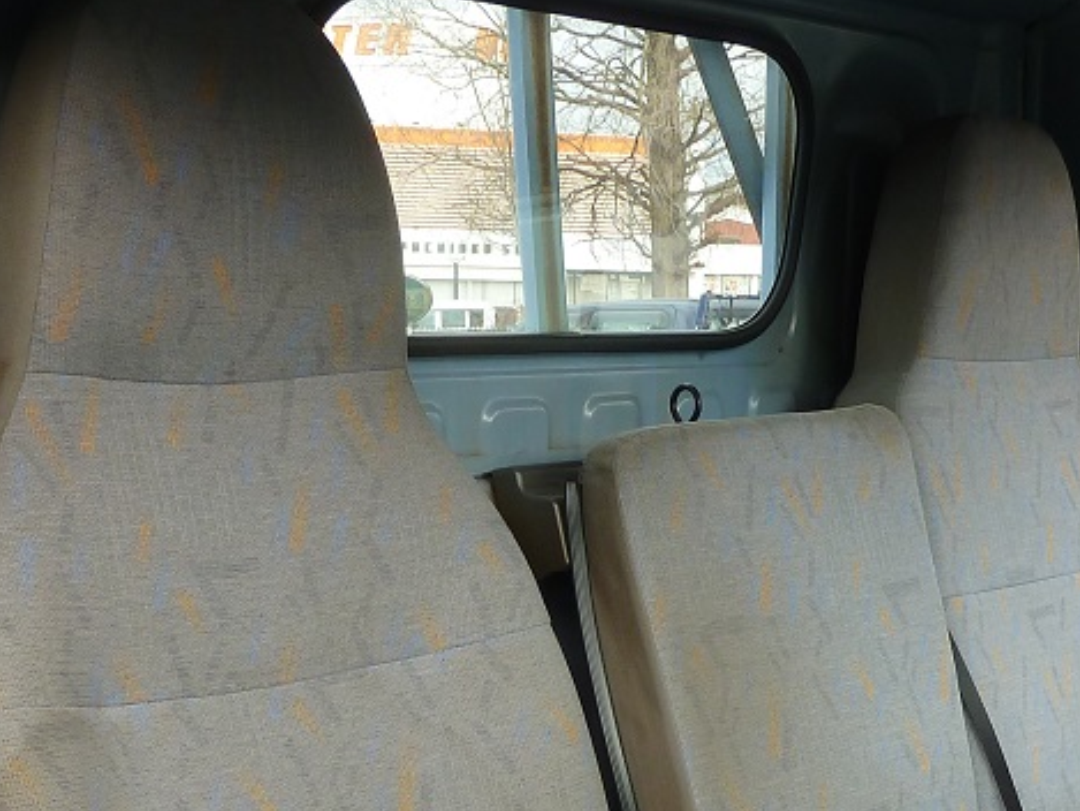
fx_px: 1997
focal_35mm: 64
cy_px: 751
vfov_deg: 22.3
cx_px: 712
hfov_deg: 30.1
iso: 80
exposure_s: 1/100
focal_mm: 4.1
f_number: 3.3
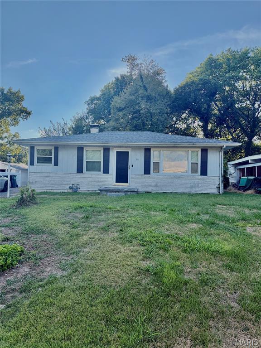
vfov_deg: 71.6
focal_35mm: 24
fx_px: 241
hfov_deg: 56.8
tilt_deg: +1.9
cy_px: 174
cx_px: 130
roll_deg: -1.5
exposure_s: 1/2703
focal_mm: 6.76
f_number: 1.78
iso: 100
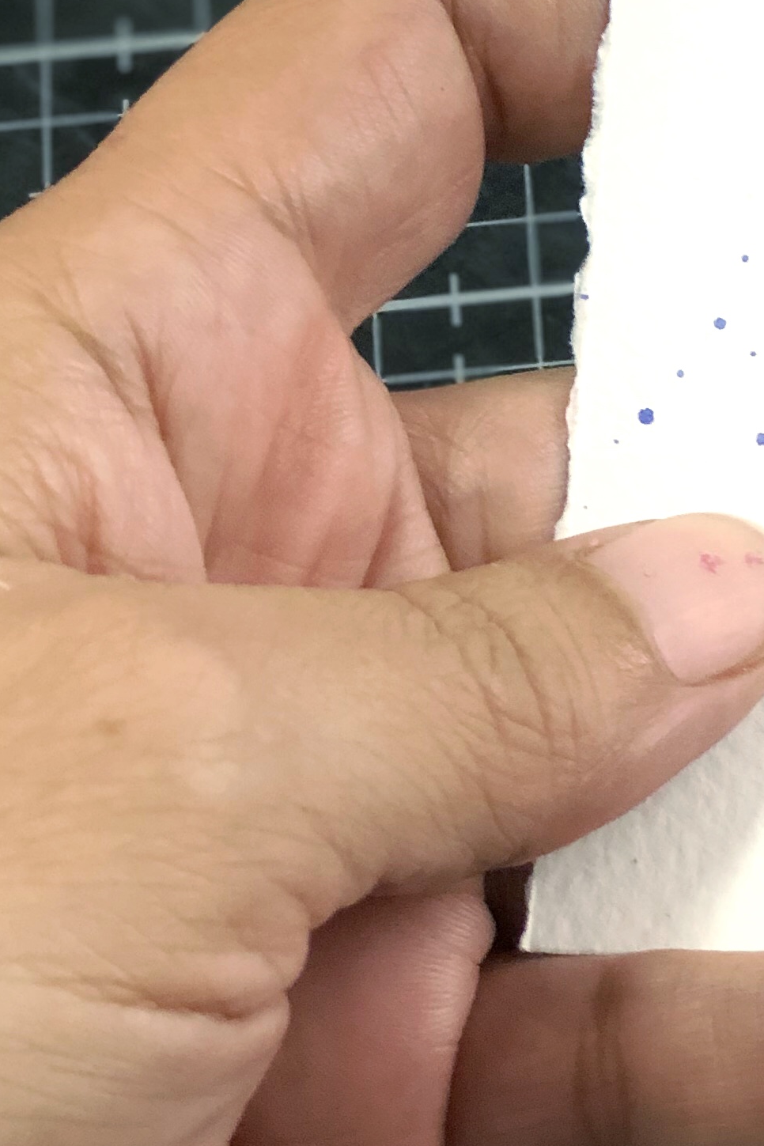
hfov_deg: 8.1
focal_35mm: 165
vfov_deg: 12.1
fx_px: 5252
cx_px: 1167
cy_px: -288
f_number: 2.8
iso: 40
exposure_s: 1/33
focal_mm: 6.6
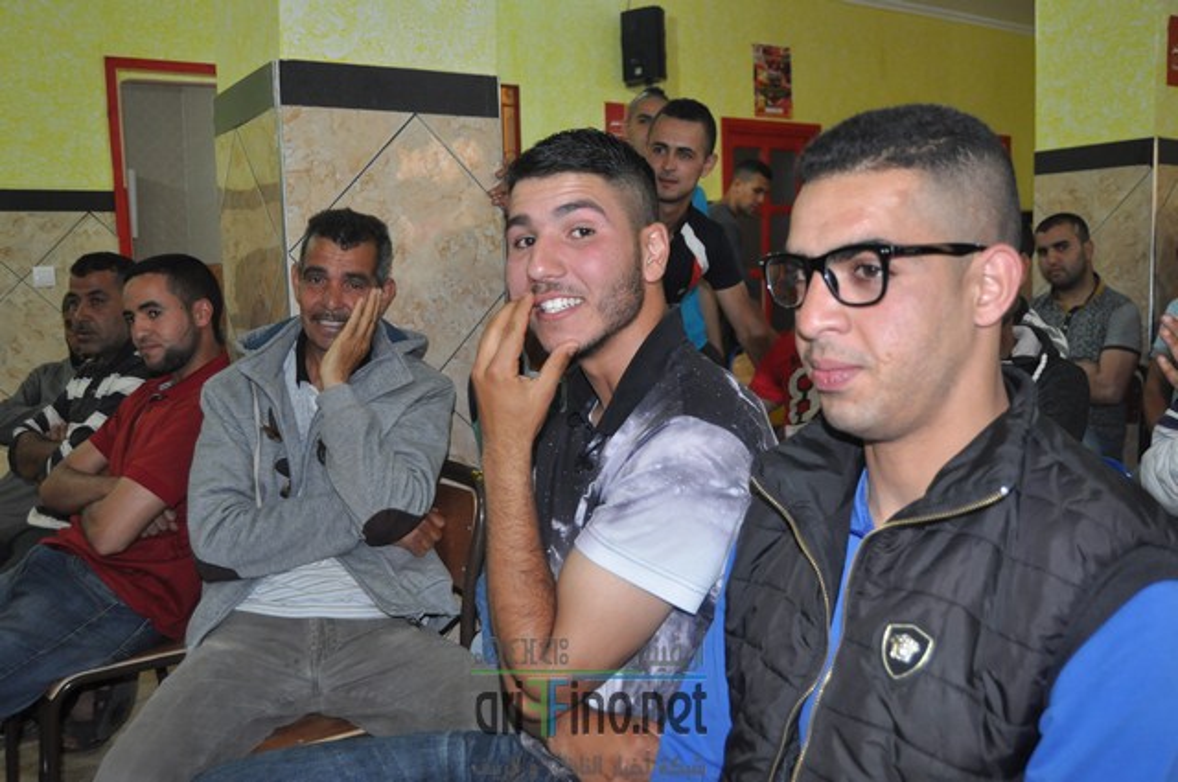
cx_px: 589
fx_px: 1127
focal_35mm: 34
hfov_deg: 55.2
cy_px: 391
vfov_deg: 38.3
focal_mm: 23
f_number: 3.8
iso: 800
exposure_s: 1/60
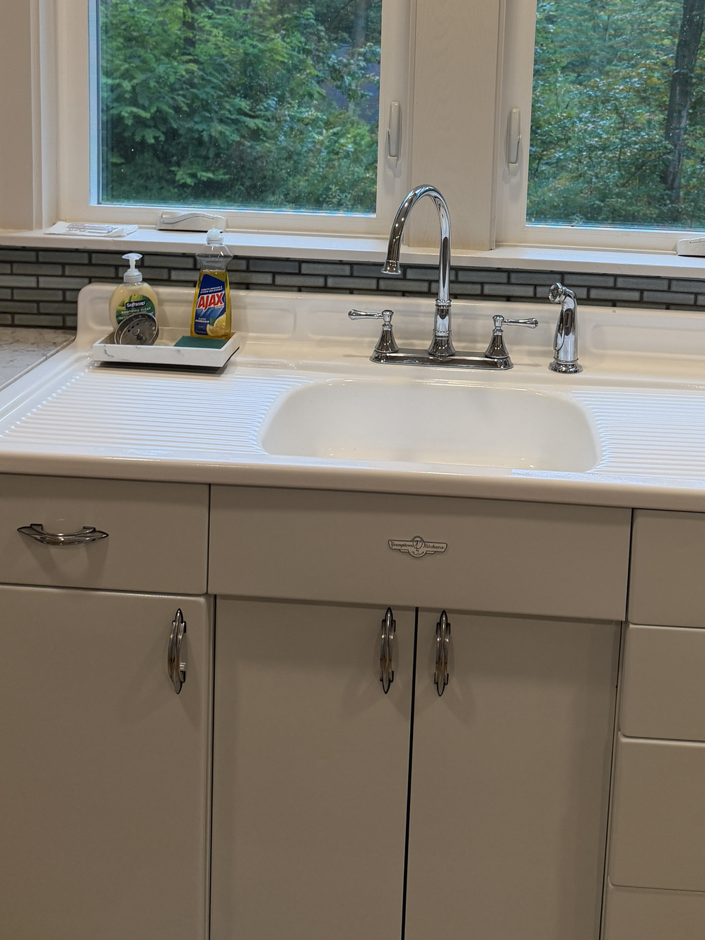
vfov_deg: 45.6
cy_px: 197
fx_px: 1059
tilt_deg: -7.4
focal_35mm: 39
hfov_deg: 36.6
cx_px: 436
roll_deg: -2.1
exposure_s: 1/158
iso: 160
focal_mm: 6.76
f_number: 1.78
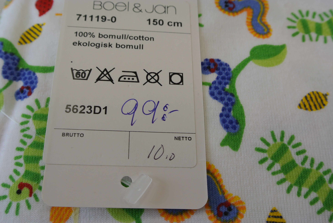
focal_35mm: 42
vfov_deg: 32.0
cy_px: 112
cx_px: 166
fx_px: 389
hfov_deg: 46.3
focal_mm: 15.7
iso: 160
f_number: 5.6
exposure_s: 1/125
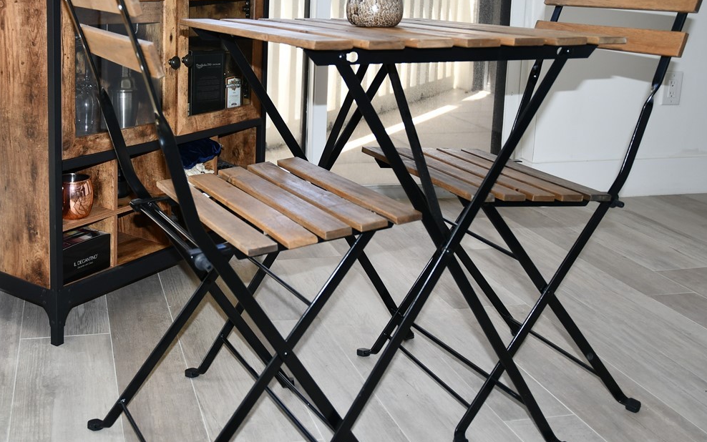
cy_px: 111
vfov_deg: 30.1
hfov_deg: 46.6
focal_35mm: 42
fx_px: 809
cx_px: 246
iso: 125
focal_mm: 16
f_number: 2.8
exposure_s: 1/250
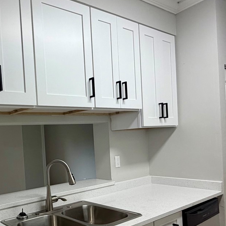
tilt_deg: -2.6
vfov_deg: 50.2
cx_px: 14
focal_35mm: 32
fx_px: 236
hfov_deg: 45.3
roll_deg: +4.2
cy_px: 150
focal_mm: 2.22
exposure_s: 1/120
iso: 100
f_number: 2.2
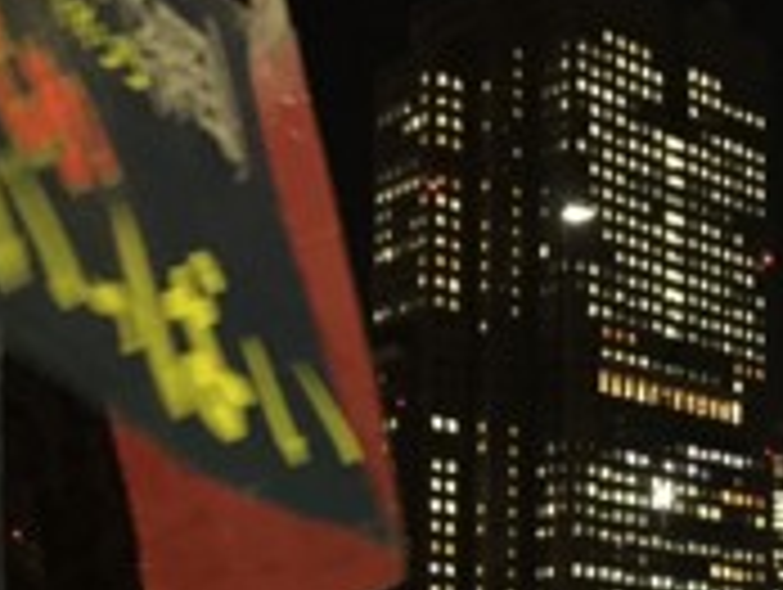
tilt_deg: +5.3
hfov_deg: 24.8
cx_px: 770
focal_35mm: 75
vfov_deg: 18.9
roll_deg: +1.2
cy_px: 658
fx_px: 1699
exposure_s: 1/15
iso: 320
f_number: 2.2
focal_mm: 4.15
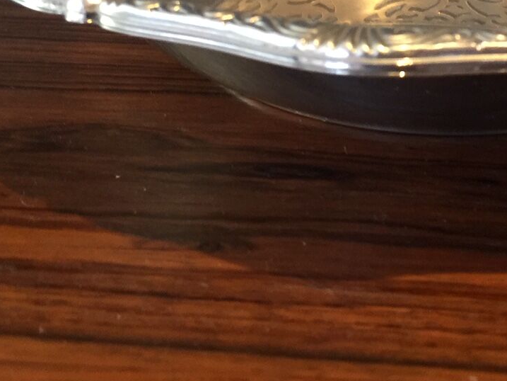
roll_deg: -3.4
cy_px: -36
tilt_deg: -16.2
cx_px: 416
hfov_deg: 28.7
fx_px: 967
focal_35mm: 66
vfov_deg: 21.2
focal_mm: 4.15
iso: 125
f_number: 2.2
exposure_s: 1/17
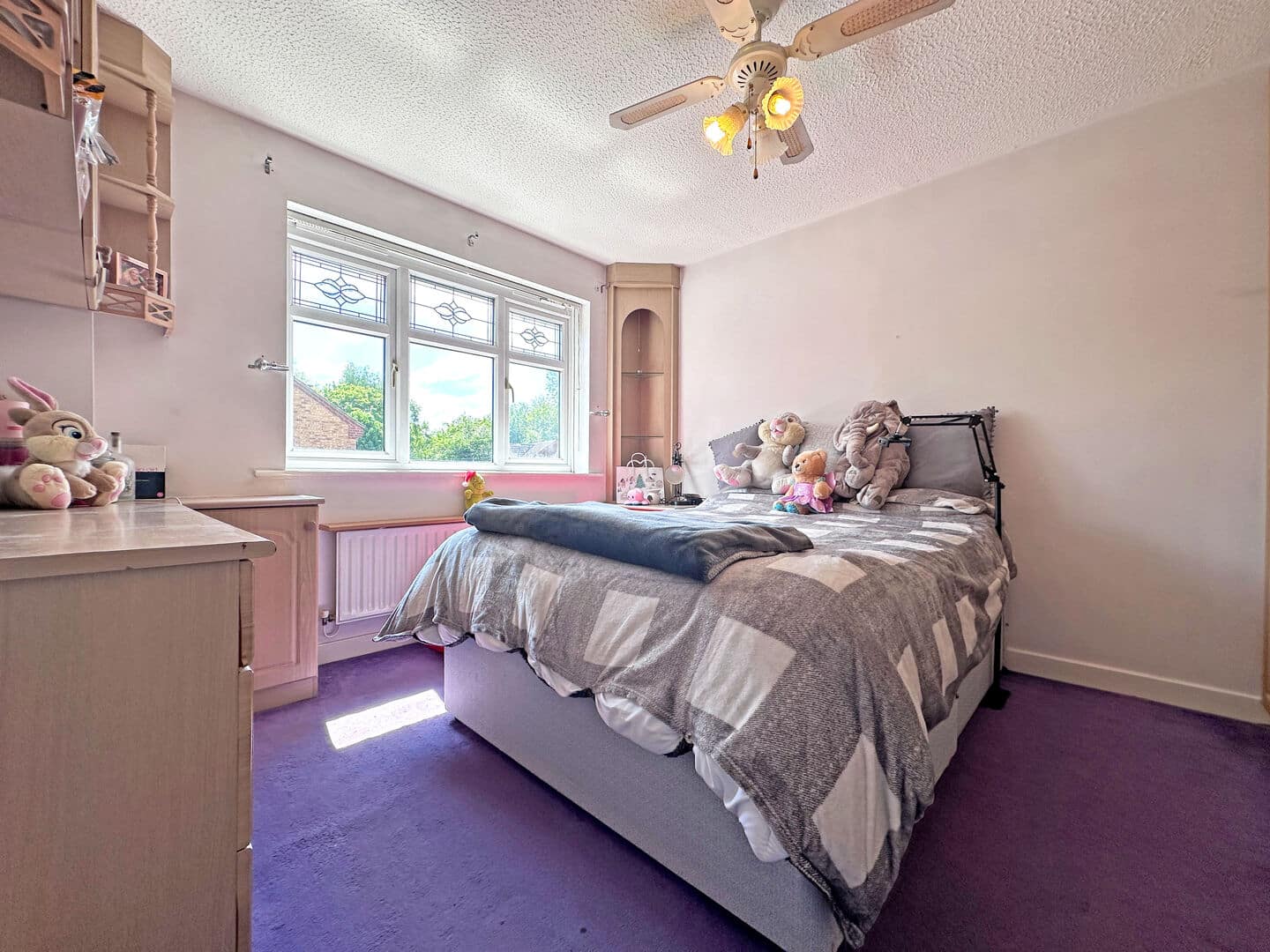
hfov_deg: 102.1
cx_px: 635
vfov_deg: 85.7
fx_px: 514
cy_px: 476
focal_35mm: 14
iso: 40
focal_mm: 2.22
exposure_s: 1/262
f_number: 2.2
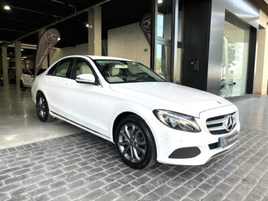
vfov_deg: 53.1
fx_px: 201
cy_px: 100
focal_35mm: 26
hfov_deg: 67.3
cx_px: 134
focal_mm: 5.1
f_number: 1.6
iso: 50
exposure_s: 1/481
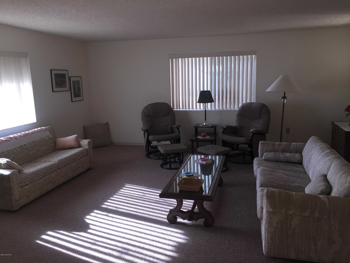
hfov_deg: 61.7
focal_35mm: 29
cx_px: 175
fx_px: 293
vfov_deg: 48.2
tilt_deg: -10.4
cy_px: 132
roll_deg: +1.0
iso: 32
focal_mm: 4.15
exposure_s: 1/40
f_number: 2.2
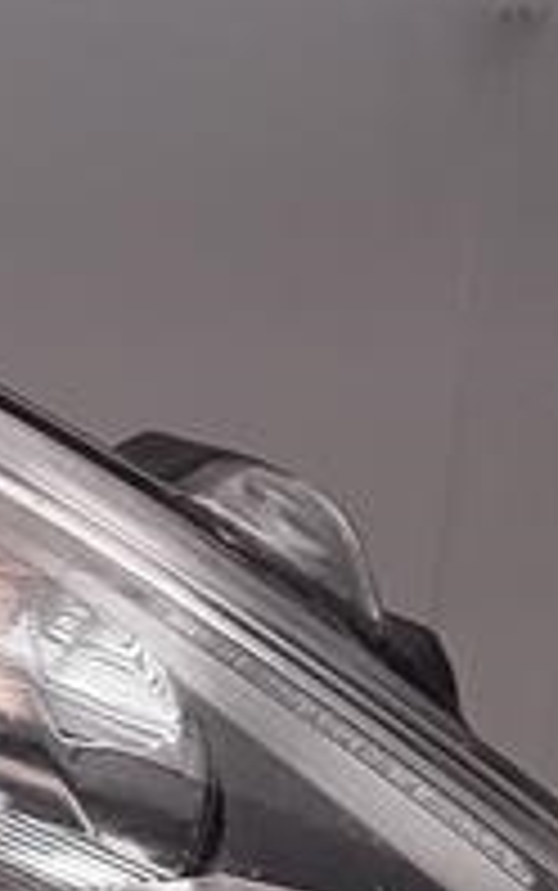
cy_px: 922
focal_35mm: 96
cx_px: -598
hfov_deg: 12.0
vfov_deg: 20.8
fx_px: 2332
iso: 100
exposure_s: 1/267
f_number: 1.9
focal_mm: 2.91
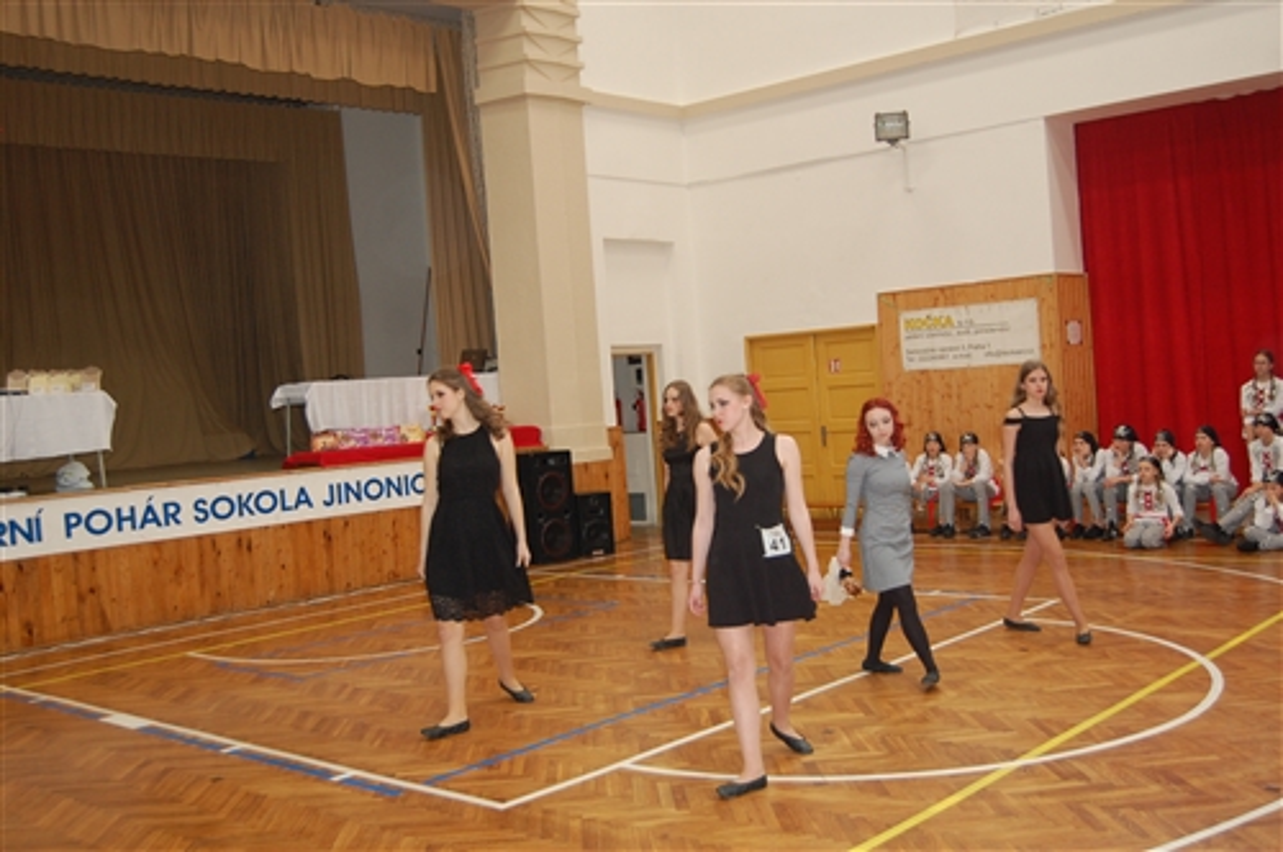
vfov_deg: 36.8
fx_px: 1281
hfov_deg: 53.2
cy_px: 426
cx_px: 642
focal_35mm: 36
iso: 560
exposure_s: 1/60
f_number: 4
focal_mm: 24
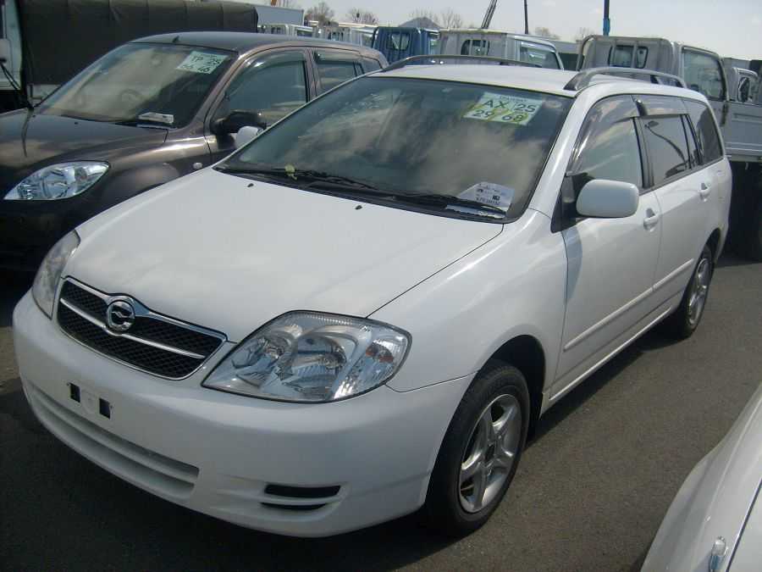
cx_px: 381
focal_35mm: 35
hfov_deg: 52.6
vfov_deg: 40.7
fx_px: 770
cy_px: 286
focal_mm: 5.8
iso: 80
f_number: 7.1
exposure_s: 1/350
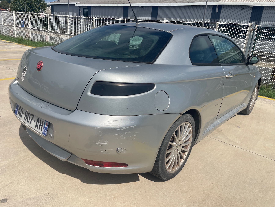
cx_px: 138
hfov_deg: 67.3
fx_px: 207
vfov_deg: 53.1
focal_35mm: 26
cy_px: 104
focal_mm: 4.2
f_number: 1.6
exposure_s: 1/6135
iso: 32
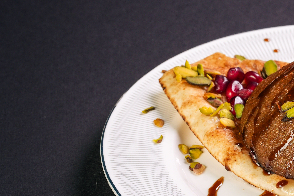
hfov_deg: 8.5
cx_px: 330
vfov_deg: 5.7
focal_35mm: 241
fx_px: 1968
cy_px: 127
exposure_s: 1/125
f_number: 10
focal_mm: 105
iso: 400
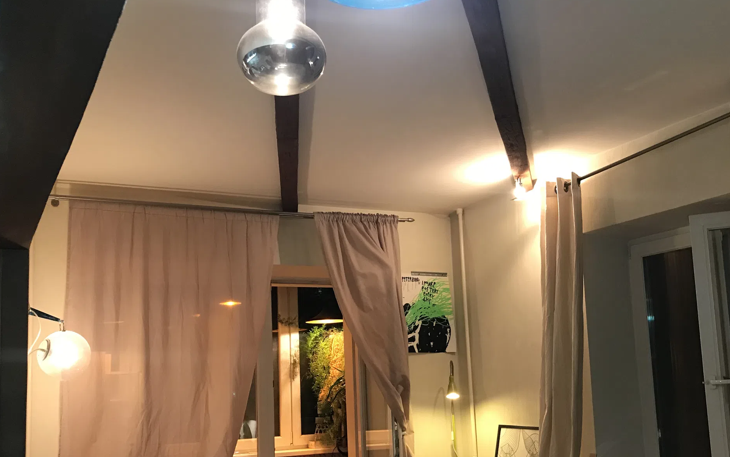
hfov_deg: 51.5
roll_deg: +2.3
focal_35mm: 38
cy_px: 296
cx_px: 372
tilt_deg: +7.7
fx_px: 756
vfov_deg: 33.4
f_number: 1.8
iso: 64
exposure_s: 1/17
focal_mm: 3.99
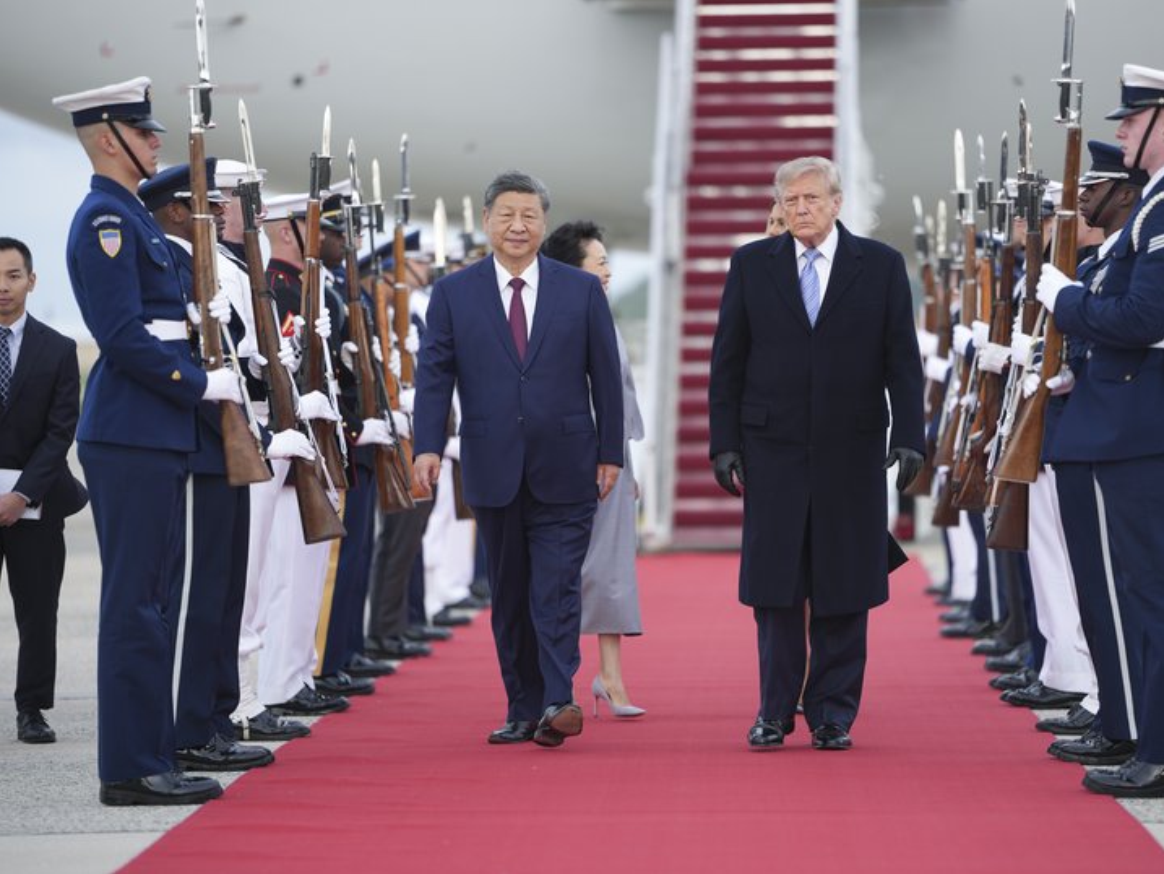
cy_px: 437
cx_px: 656
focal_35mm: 163
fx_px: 5482
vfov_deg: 9.1
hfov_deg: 12.1
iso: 100
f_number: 2
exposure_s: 1/400
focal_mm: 150
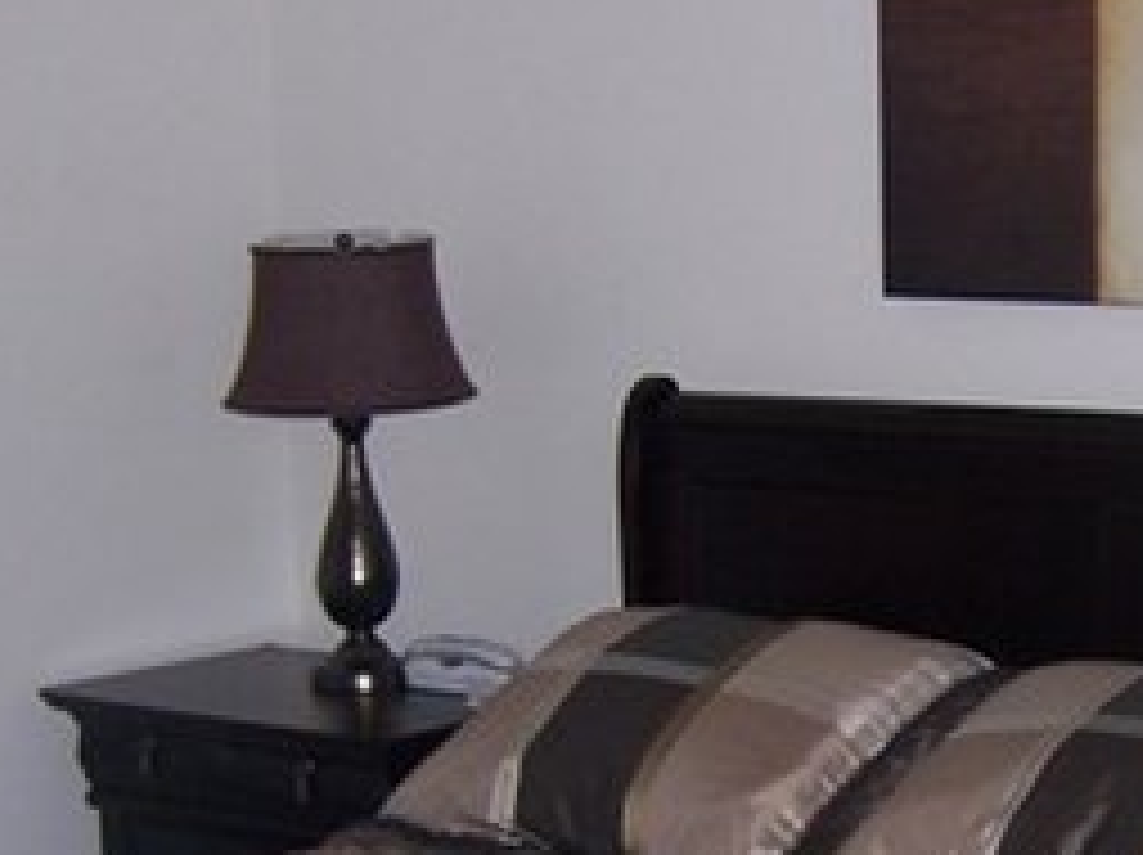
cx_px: 1010
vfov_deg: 15.6
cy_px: 666
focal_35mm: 94
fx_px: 3101
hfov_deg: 20.5
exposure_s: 1/60
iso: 80
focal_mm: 5.5
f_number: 2.8
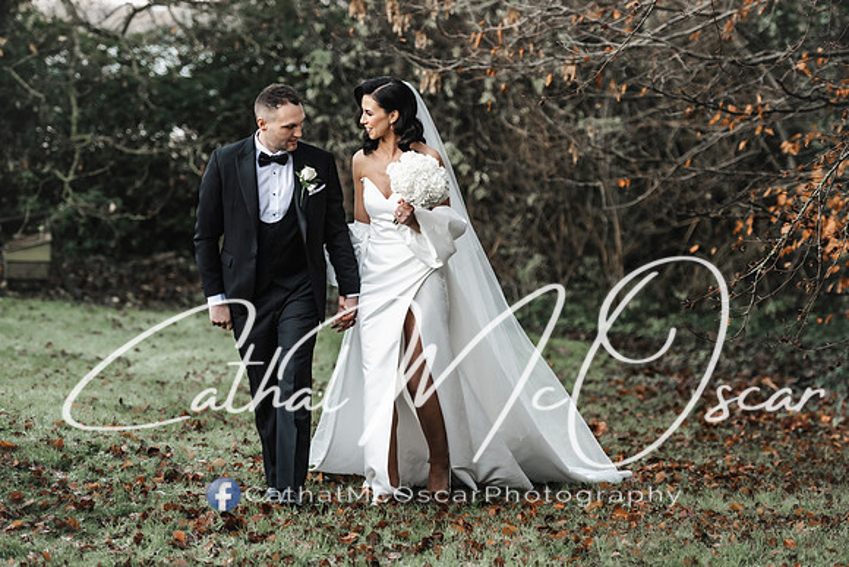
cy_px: 299
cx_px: 428
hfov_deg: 18.0
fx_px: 2677
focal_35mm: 114
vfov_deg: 12.1
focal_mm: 100
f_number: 2.8
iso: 640
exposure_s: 1/320
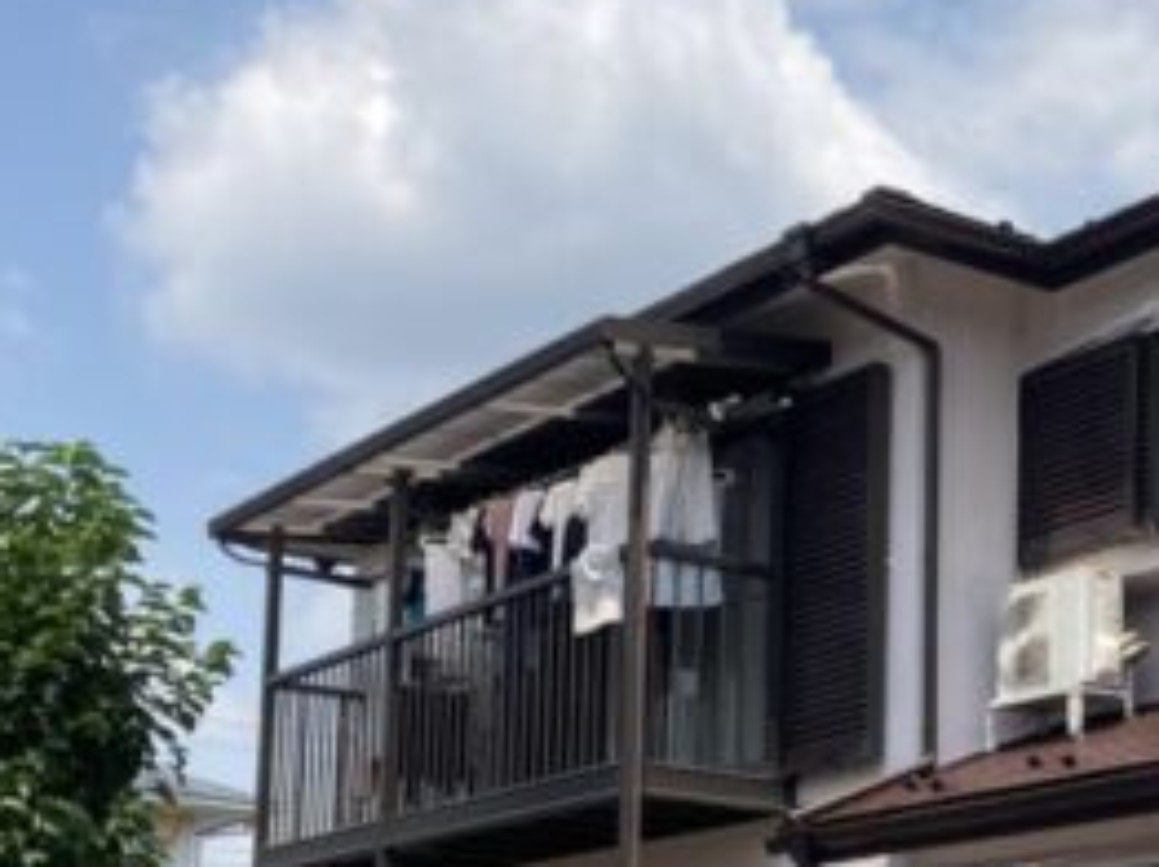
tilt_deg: +7.8
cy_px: 920
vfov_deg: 18.5
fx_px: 2576
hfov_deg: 24.0
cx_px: 1221
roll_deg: -1.2
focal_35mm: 77
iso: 20
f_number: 1.8
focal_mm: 3.99
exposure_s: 1/2183
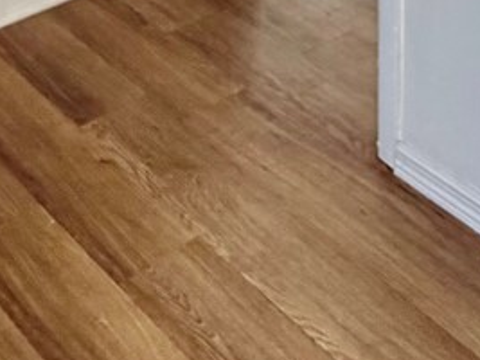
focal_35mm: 84
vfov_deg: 13.3
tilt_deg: -6.3
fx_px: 1164
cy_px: -491
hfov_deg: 22.8
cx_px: 415
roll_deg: +0.4
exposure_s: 1/120
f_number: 2.2
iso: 125
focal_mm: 2.22
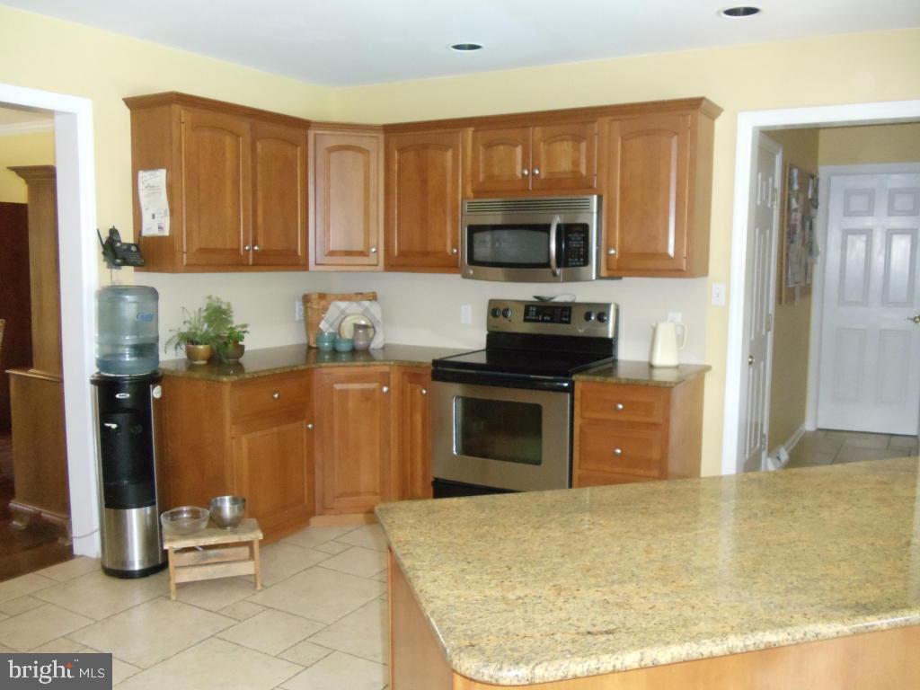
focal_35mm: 44
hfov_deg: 42.9
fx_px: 1169
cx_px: 460
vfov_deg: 32.9
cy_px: 345
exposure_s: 1/30
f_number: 3.5
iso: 800
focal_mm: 6
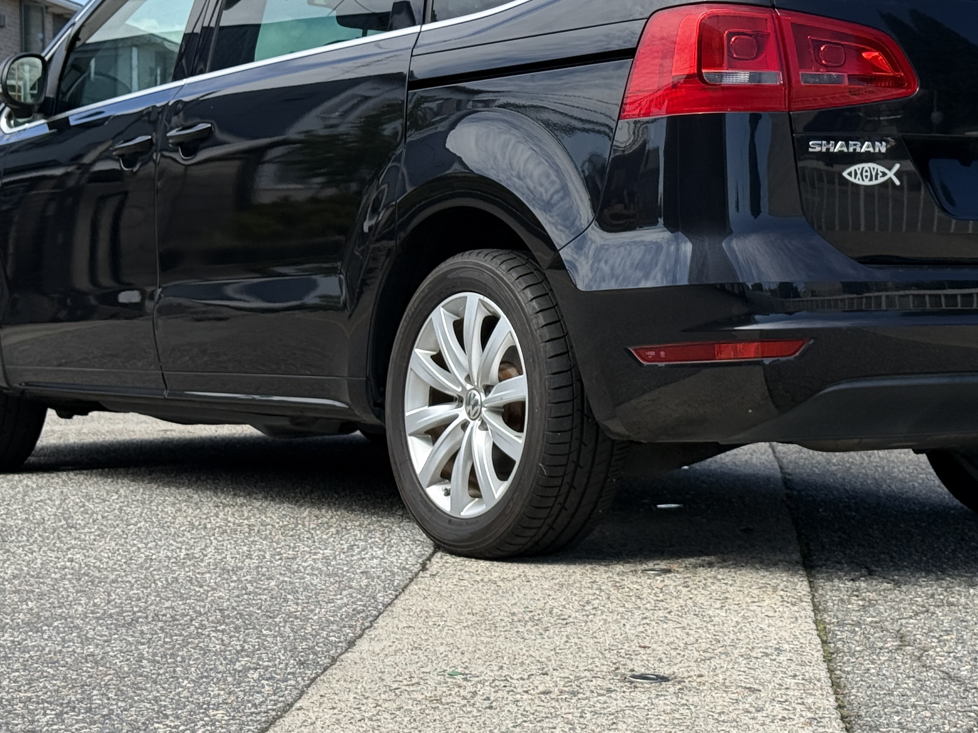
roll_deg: +1.0
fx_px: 2345
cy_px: 153
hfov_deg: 23.5
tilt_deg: +2.6
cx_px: 601
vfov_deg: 17.6
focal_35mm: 83
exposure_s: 1/2762
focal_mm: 6.76
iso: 64
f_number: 1.78
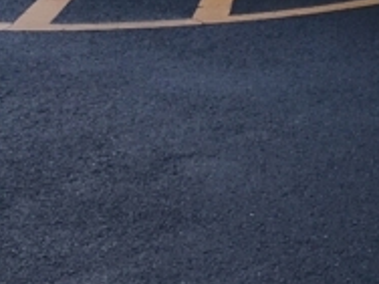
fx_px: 1730
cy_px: -443
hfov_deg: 10.2
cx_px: 1026
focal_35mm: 158
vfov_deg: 8.4
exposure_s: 1/400
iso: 25
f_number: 2.2
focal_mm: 4.15
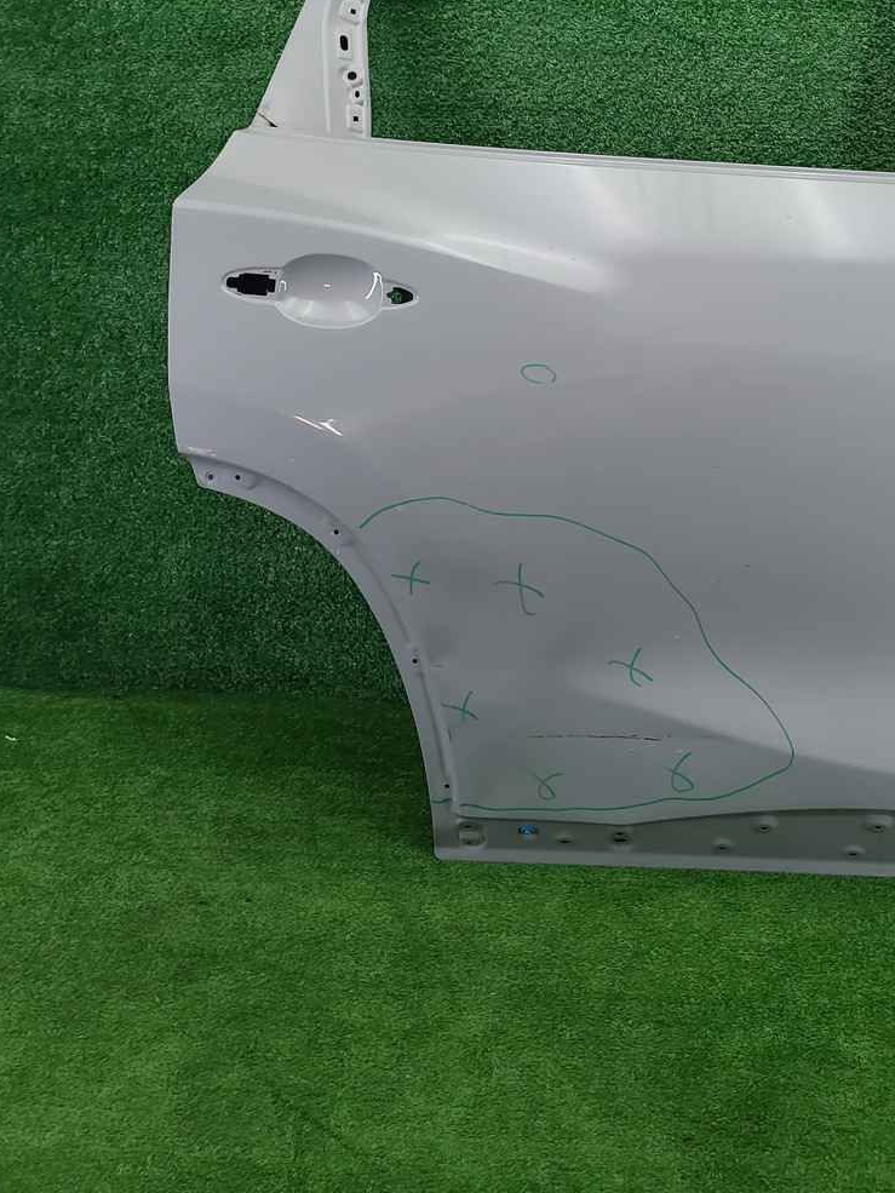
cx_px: 619
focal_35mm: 38
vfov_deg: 48.0
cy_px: 379
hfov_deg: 37.2
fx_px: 1310
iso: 69
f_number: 1.8
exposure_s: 1/50
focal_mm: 5.4
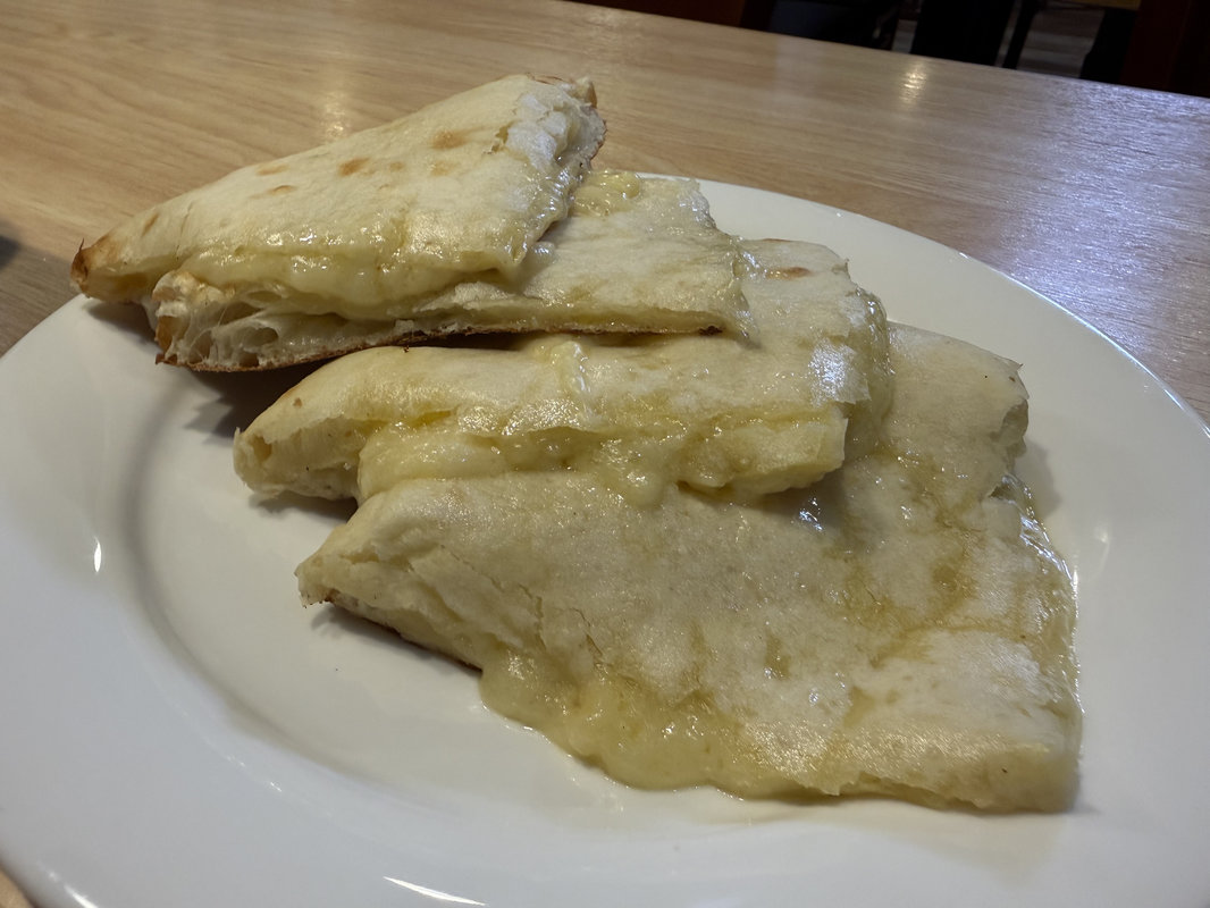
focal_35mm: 24
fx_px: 839
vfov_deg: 56.8
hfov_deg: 71.6
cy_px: 454
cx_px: 605
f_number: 2.2
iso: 160
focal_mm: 2.22
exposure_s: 1/100
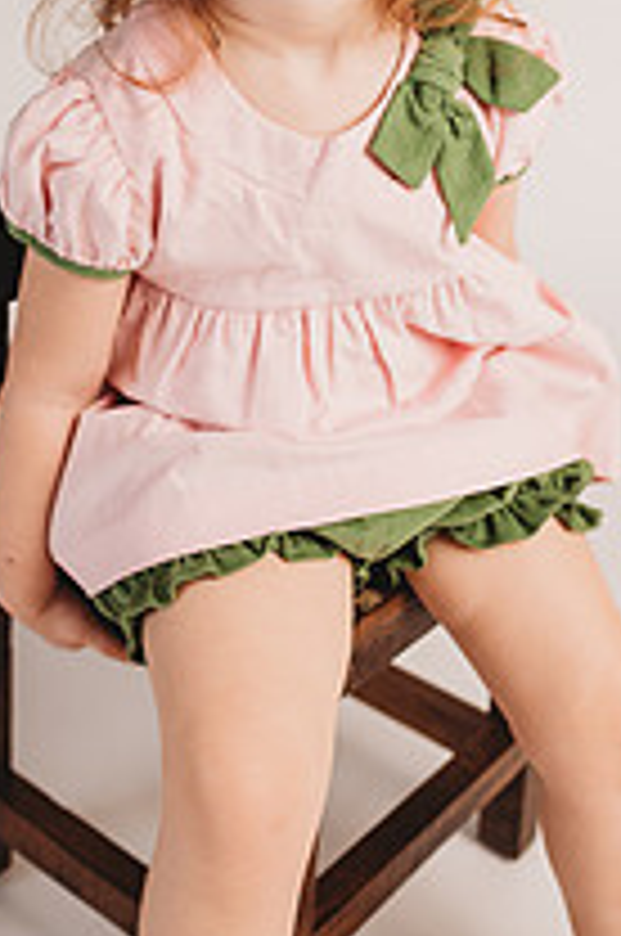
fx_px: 1350
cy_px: 135
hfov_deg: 25.9
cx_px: 288
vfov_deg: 36.4
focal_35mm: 52
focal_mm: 24
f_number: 2.5
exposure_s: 1/160
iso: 100
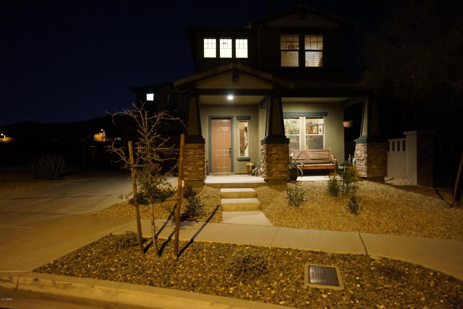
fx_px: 283
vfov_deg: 57.2
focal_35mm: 22
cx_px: 232
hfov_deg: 78.6
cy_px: 154
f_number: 4
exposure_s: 1/2.5
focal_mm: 22
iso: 6400
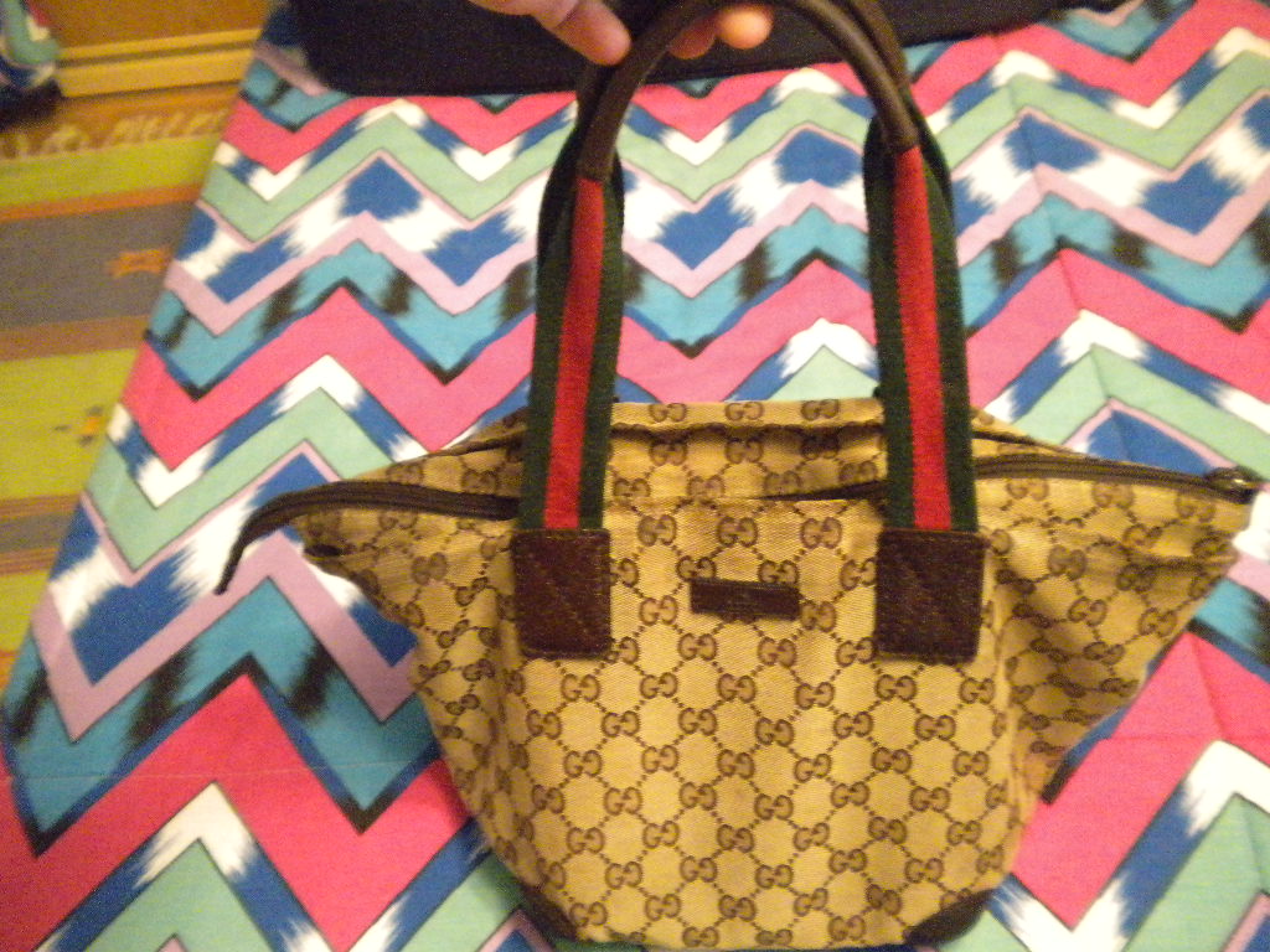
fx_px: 1284
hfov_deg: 52.6
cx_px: 635
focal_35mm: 35
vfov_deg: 40.7
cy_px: 476
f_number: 3.1
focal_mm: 6.3
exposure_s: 1/12.6
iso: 1600
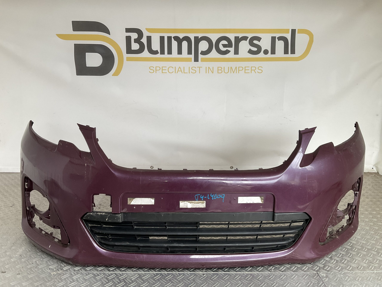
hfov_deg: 61.7
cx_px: 191
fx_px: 320
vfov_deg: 48.2
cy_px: 144
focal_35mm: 29
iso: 50
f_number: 1.8
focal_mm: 3
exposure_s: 1/120
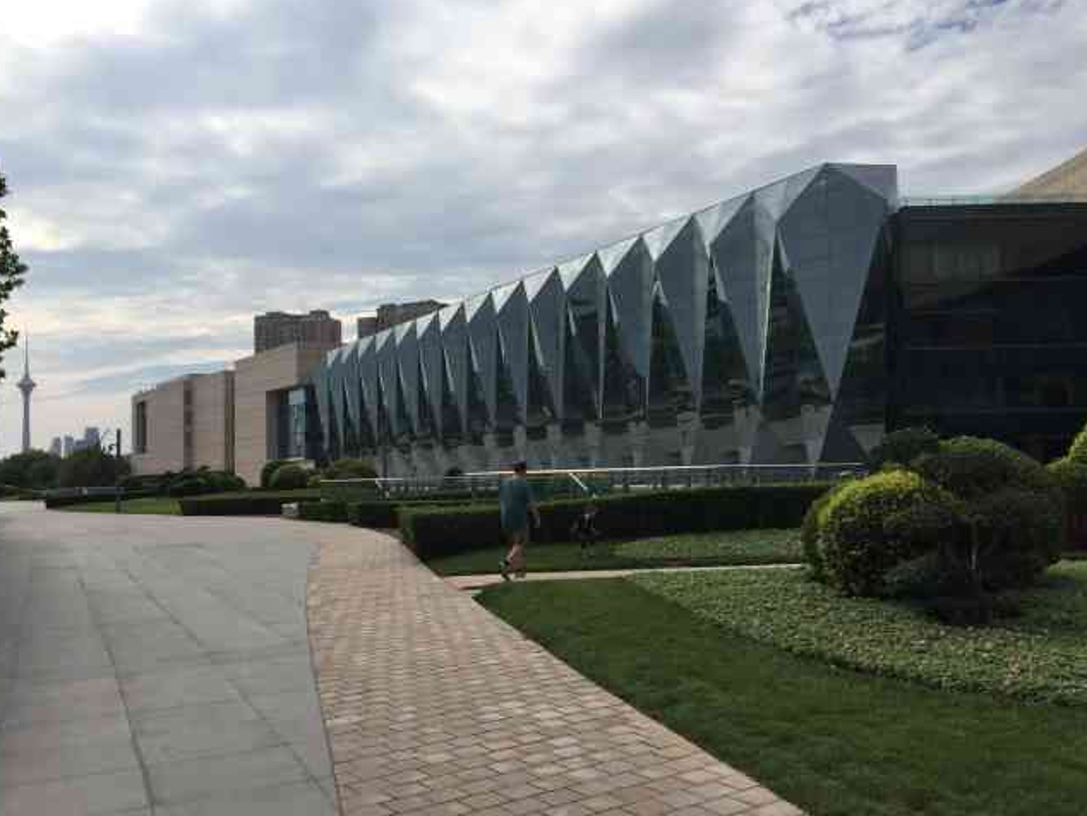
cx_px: 550
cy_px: 443
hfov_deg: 56.8
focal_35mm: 32
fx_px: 1005
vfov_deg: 44.1
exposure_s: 1/3049
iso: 32
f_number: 2.2
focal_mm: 4.15
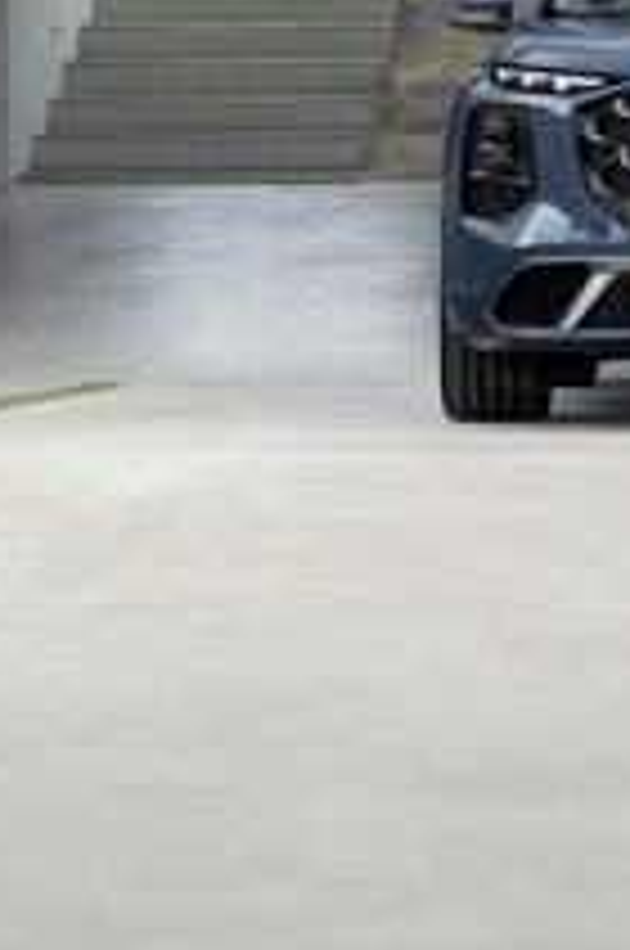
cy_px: -214
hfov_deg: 9.0
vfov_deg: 13.3
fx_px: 3950
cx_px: 729
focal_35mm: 150
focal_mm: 72
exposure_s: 1/40
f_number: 8
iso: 400
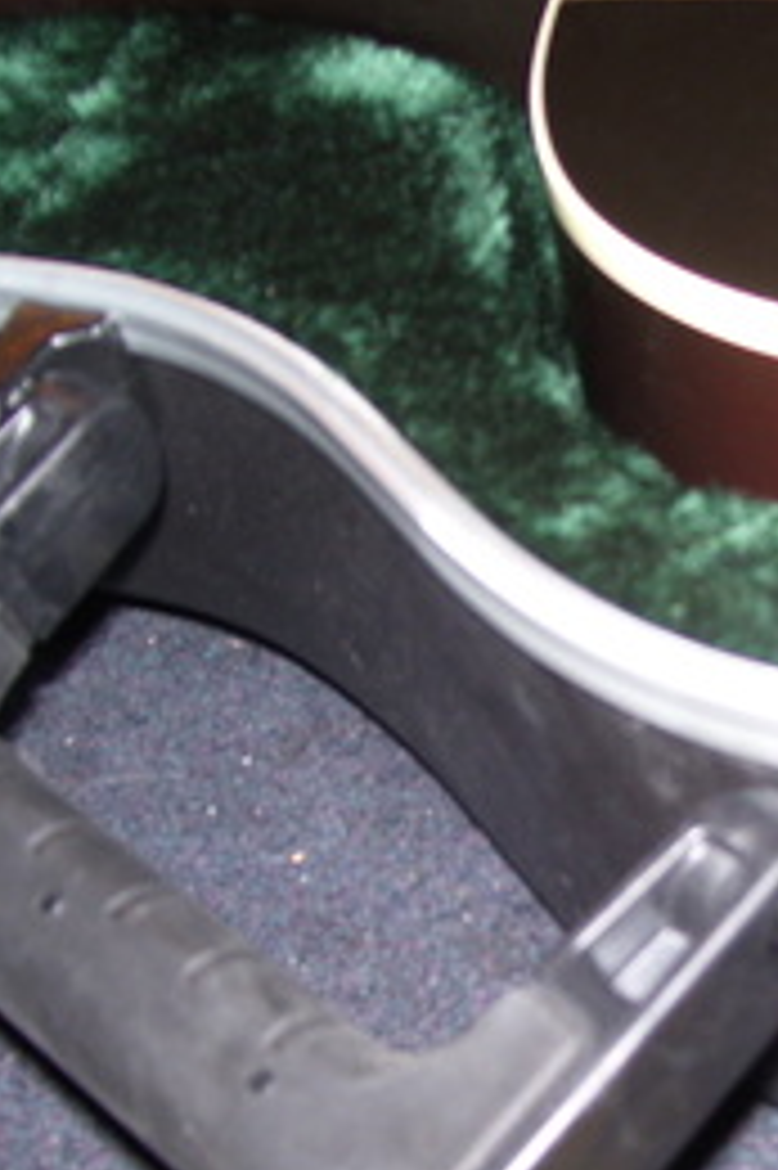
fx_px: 2337
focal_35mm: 72
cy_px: 799
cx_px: 756
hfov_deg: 18.5
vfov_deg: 27.9
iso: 80
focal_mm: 6
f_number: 2.7
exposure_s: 1/60
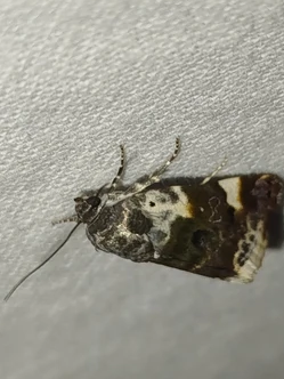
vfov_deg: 14.8
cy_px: 170
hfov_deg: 11.1
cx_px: 173
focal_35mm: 133
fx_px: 1455
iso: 64
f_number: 1.7
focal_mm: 5.31
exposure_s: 1/50
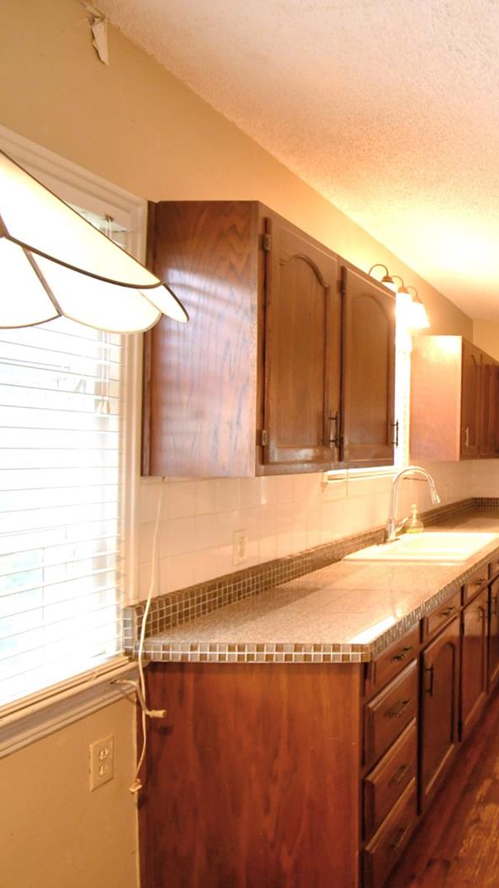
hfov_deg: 34.8
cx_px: 635
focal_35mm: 24
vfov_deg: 76.3
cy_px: 439
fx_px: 564
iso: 640
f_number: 4.5
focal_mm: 10
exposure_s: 1/30
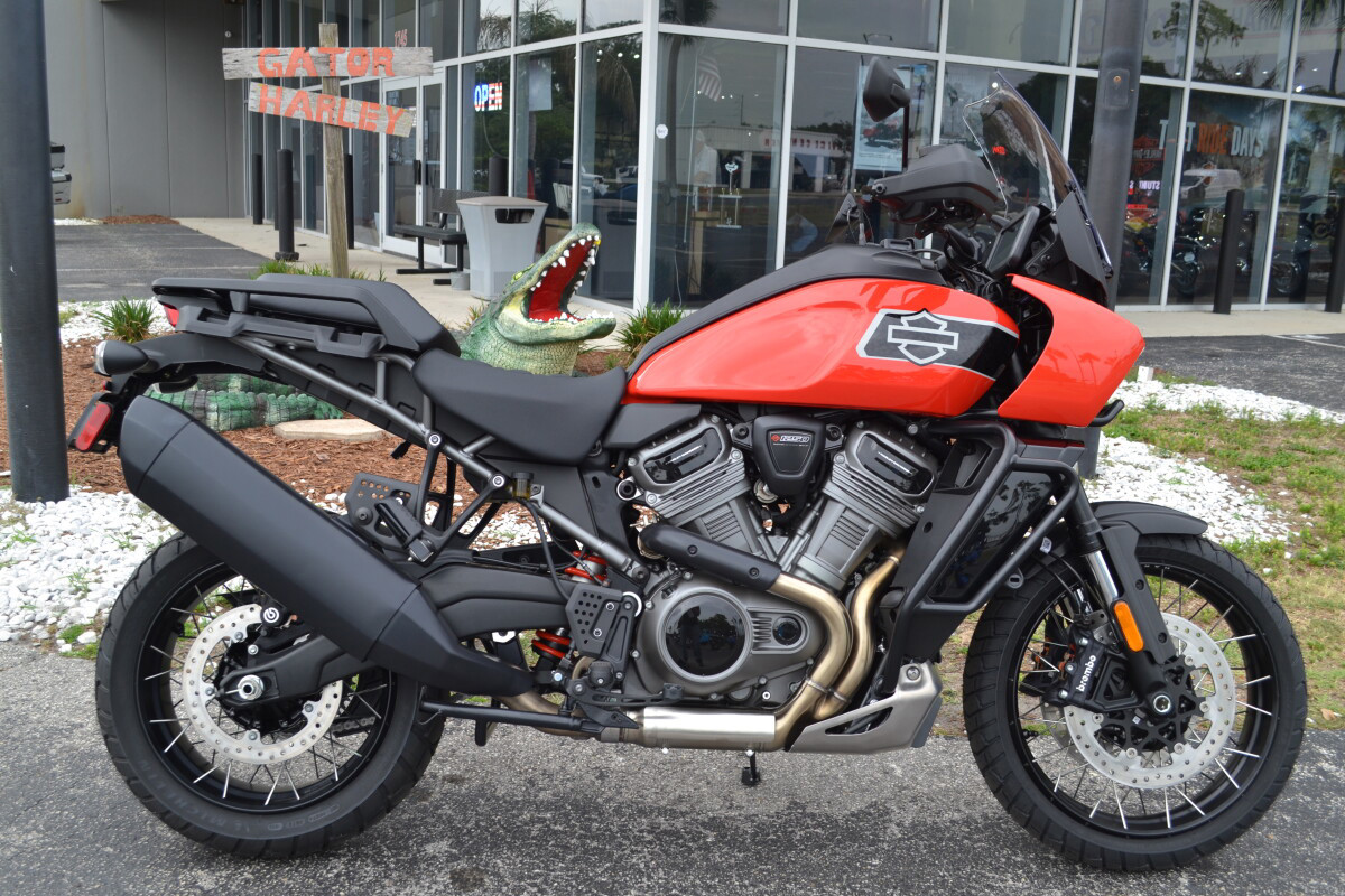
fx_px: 1233
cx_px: 672
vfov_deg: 40.0
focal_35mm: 33
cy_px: 448
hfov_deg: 57.2
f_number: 5.6
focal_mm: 22
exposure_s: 1/125
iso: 200
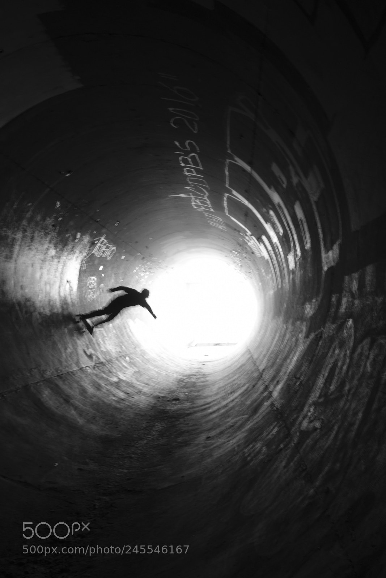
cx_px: 193
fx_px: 579
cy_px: 289
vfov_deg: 53.1
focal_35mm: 36
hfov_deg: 36.9
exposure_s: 1/13
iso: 500
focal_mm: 24
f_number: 11
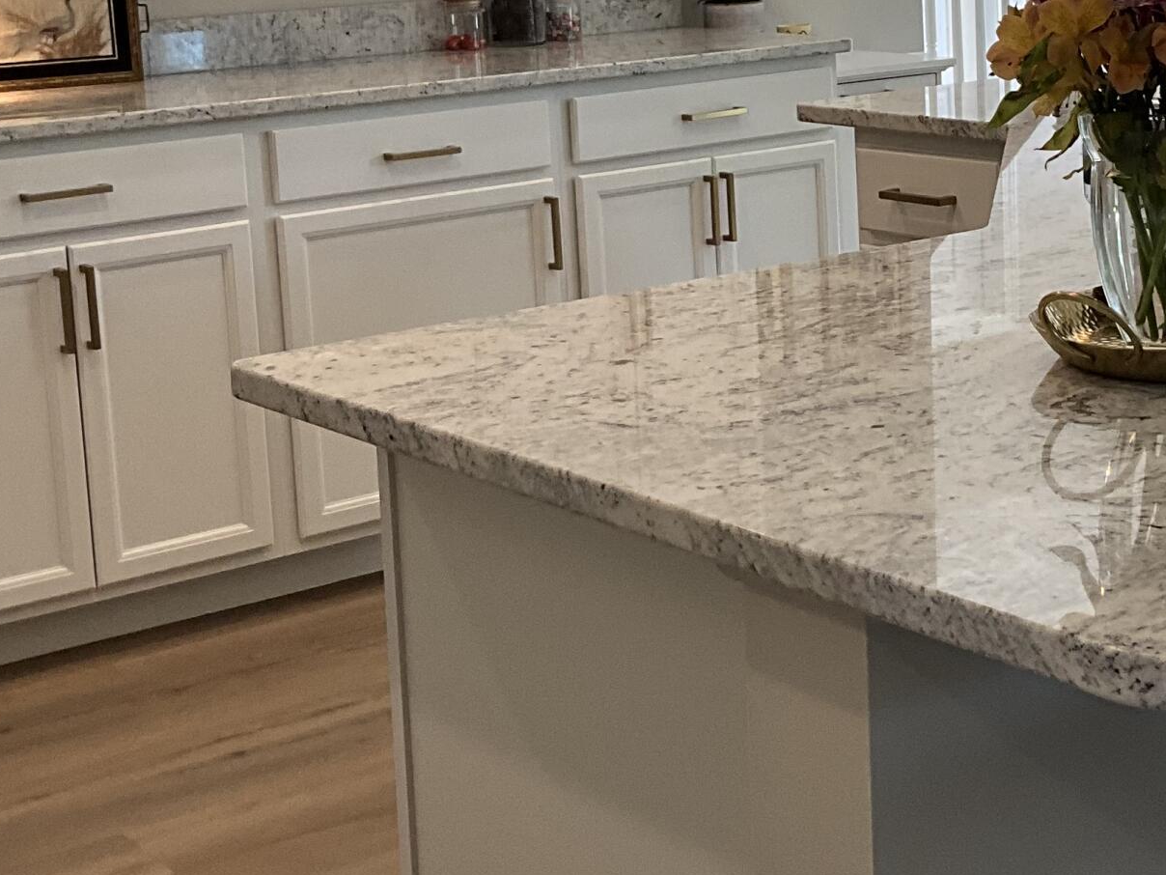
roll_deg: +1.5
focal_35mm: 72
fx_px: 2425
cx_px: 924
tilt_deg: -8.8
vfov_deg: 20.2
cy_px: 189
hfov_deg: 26.6
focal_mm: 3
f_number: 1.8
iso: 64
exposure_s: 1/120
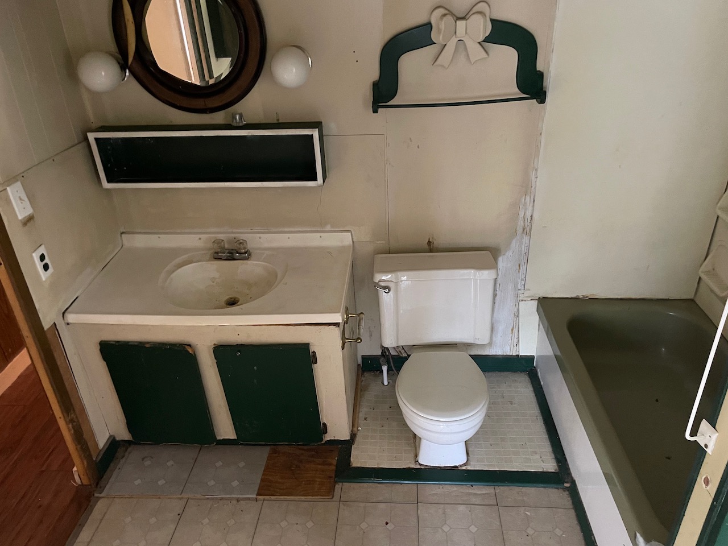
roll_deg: +2.4
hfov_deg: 67.3
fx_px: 547
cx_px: 364
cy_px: 273
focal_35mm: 26
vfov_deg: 53.1
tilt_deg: -30.4
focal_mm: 4.2
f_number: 1.6
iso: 800
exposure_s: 1/30
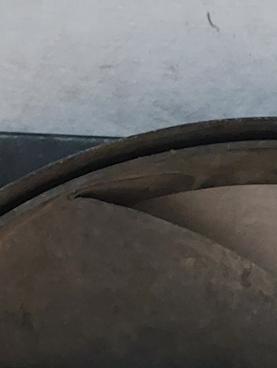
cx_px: 255
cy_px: 785
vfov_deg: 12.6
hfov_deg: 11.1
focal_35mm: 133
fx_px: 1418
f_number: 1.8
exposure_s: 1/25
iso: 500
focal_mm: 5.23
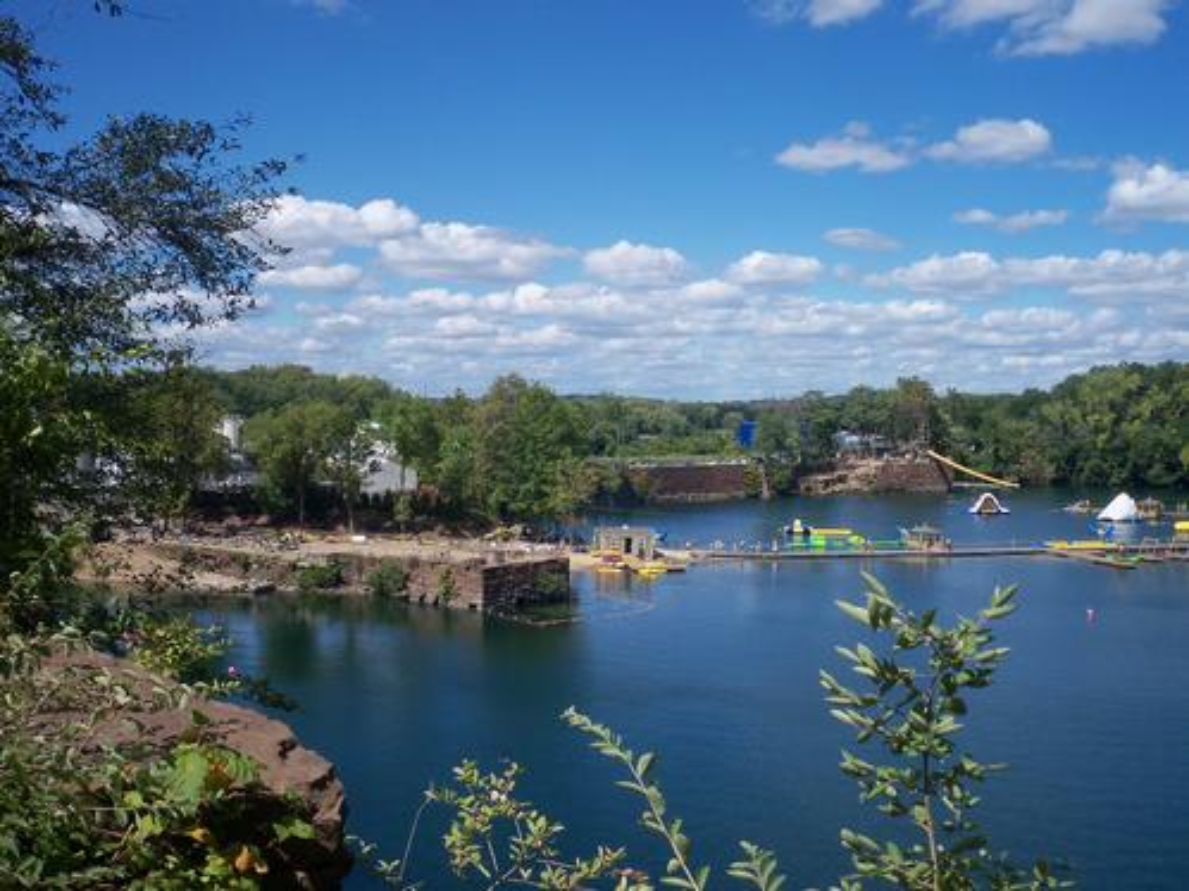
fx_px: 1305
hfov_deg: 49.0
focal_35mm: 38
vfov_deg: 37.7
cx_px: 594
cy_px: 446
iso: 80
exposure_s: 1/400
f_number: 5.6
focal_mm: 6.3
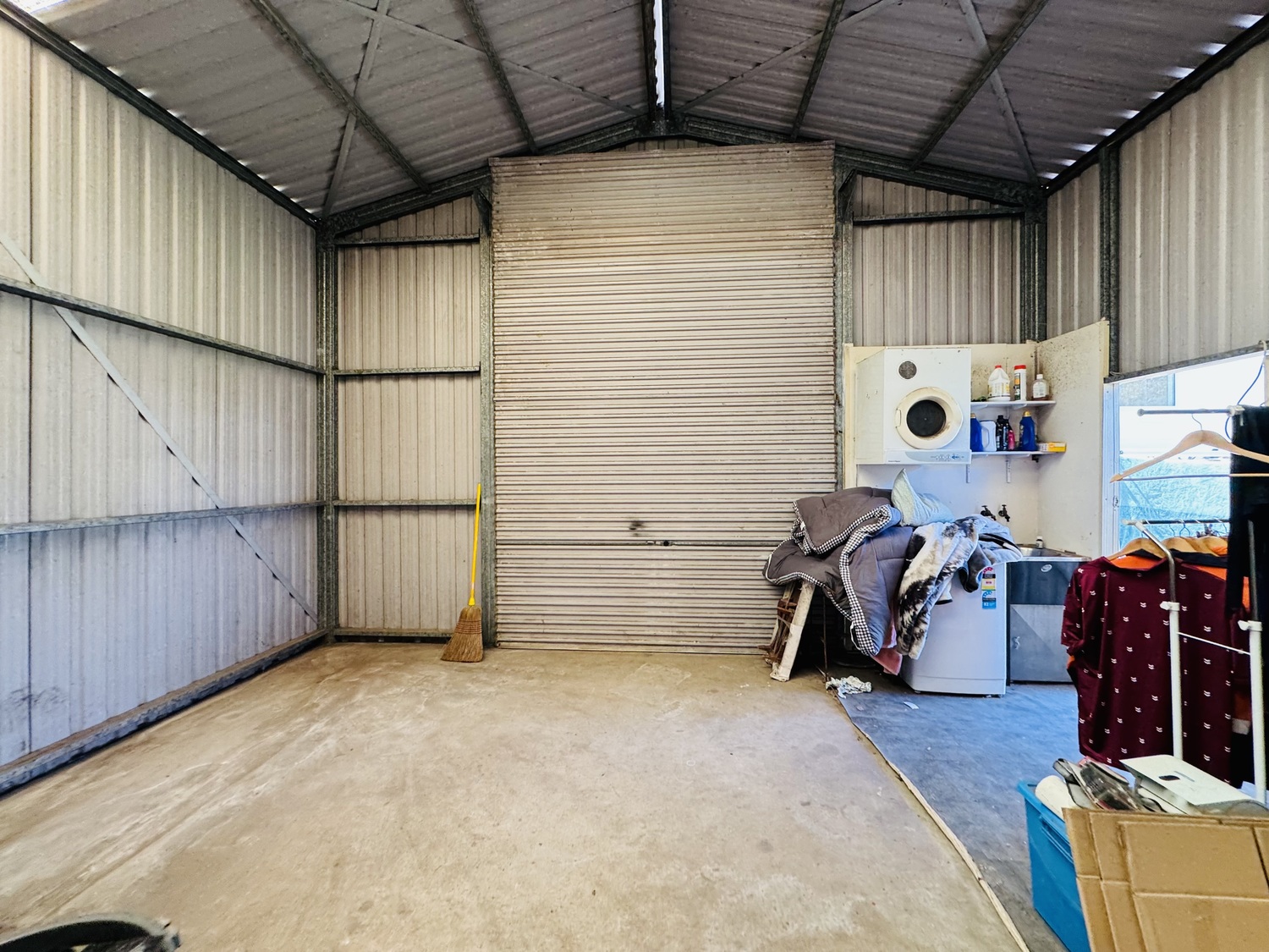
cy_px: 476
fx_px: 513
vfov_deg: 85.7
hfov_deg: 102.1
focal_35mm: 14
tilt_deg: +3.1
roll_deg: -1.3
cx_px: 634
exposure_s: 1/50
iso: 160
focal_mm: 2.22
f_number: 2.2
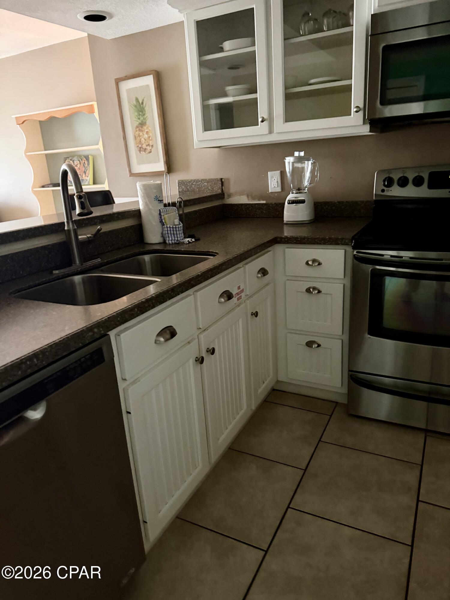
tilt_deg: -18.4
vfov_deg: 71.6
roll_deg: +4.6
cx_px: 225
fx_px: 416
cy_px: 300
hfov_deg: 56.8
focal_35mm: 24
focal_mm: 6.76
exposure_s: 1/30
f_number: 1.78
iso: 1000
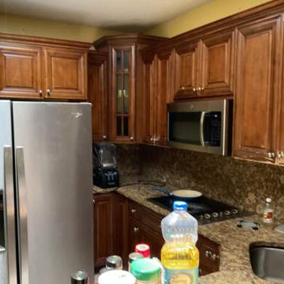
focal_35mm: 35
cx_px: 141
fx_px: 325
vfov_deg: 47.2
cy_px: 143
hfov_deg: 47.2
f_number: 1.8
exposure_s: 1/42
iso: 320
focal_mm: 3
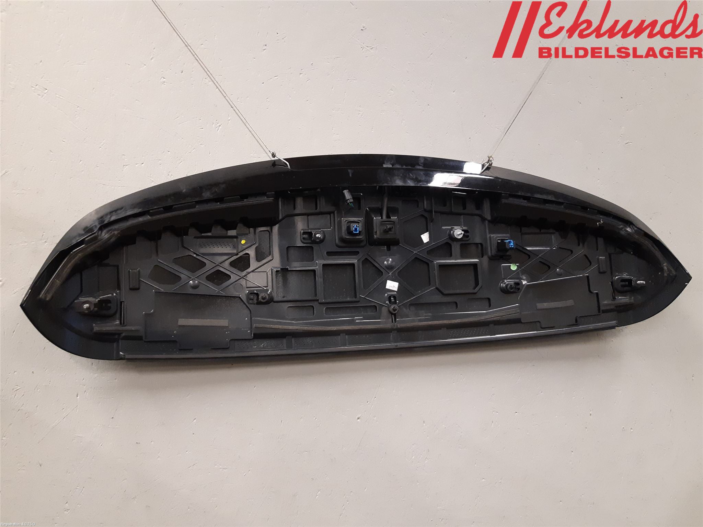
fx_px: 528
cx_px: 352
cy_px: 264
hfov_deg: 67.3
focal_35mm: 26
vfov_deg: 53.1
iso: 320
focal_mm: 3.93
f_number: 1.7
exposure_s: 1/50
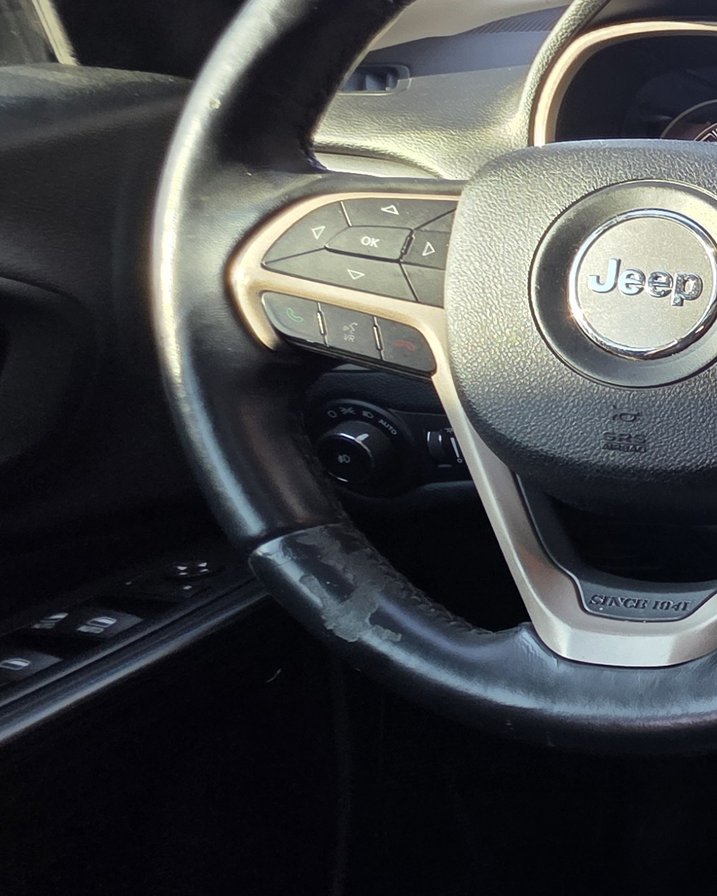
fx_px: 1061
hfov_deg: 21.9
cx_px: 1305
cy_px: 527
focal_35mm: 40
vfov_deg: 45.6
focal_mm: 2.2
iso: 40
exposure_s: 1/62.5
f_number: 1.9
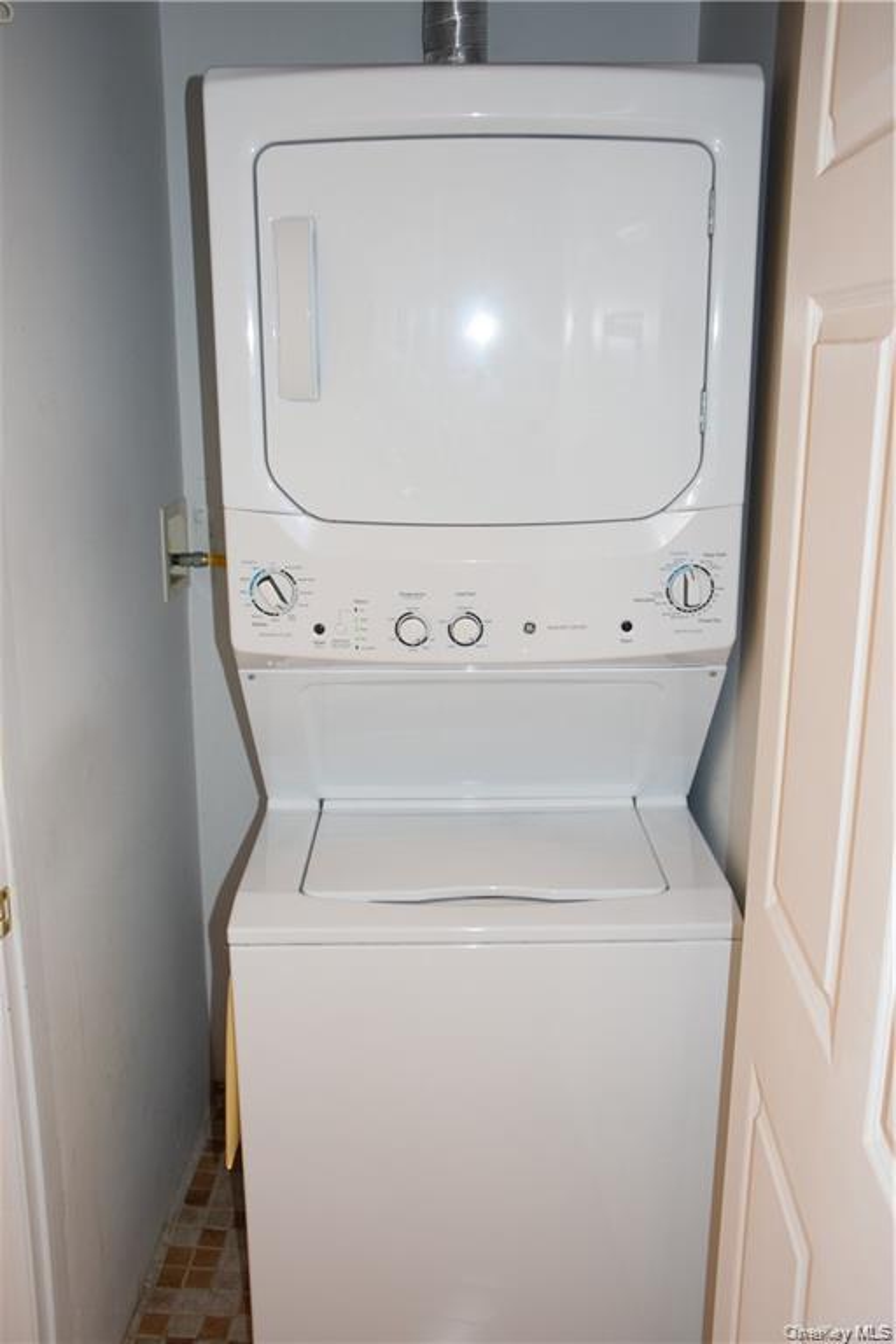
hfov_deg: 40.0
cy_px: 672
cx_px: 448
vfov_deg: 57.2
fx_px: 1232
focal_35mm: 33
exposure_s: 1/80
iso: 800
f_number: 4.5
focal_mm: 22
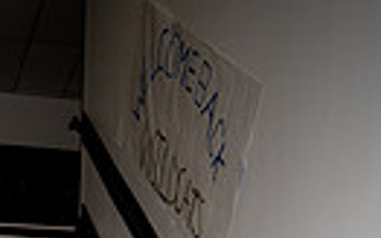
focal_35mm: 84
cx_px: 29
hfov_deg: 23.9
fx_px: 873
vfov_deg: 12.3
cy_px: 578
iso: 250
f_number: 5.6
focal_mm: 24
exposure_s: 1/250
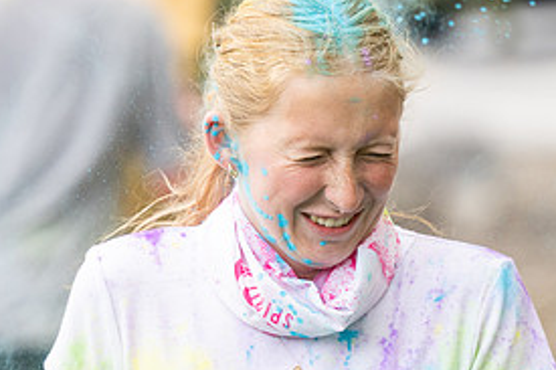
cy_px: 310
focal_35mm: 488
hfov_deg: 4.2
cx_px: 359
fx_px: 7532
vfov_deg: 2.8
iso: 320
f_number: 2.8
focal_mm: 145
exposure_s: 1/640
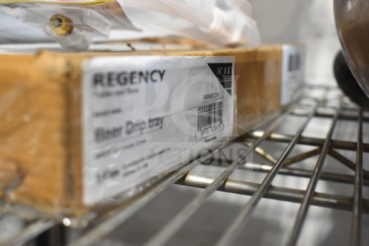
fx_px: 492
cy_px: 123
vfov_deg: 28.1
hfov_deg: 41.1
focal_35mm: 48
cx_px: 184
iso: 1000
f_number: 4.5
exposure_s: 1/50
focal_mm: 32
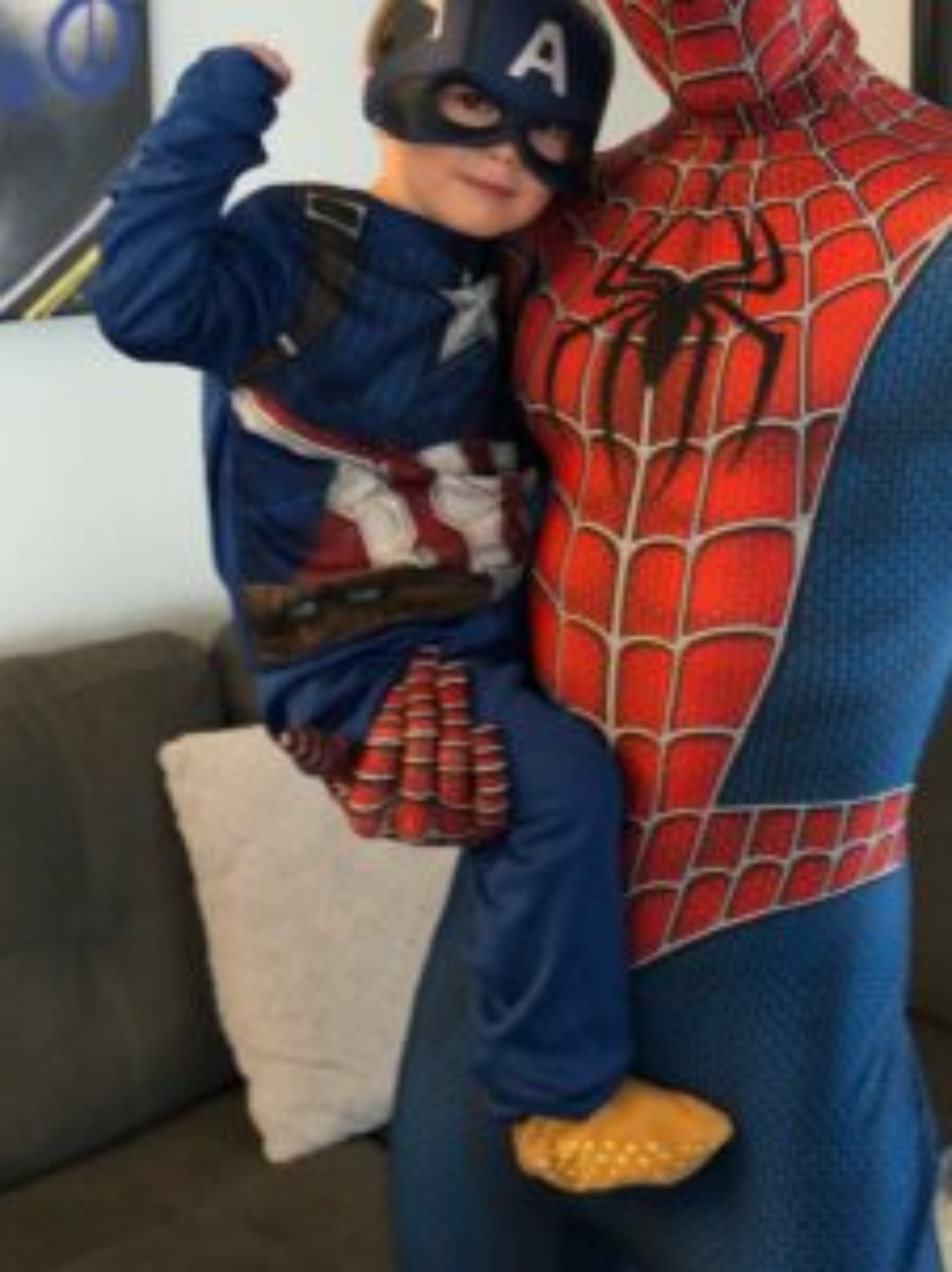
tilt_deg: -7.3
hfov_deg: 29.0
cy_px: 299
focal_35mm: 49
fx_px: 1799
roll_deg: -0.1
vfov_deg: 37.8
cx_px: 750
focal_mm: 4
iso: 100
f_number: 1.8
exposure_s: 1/9
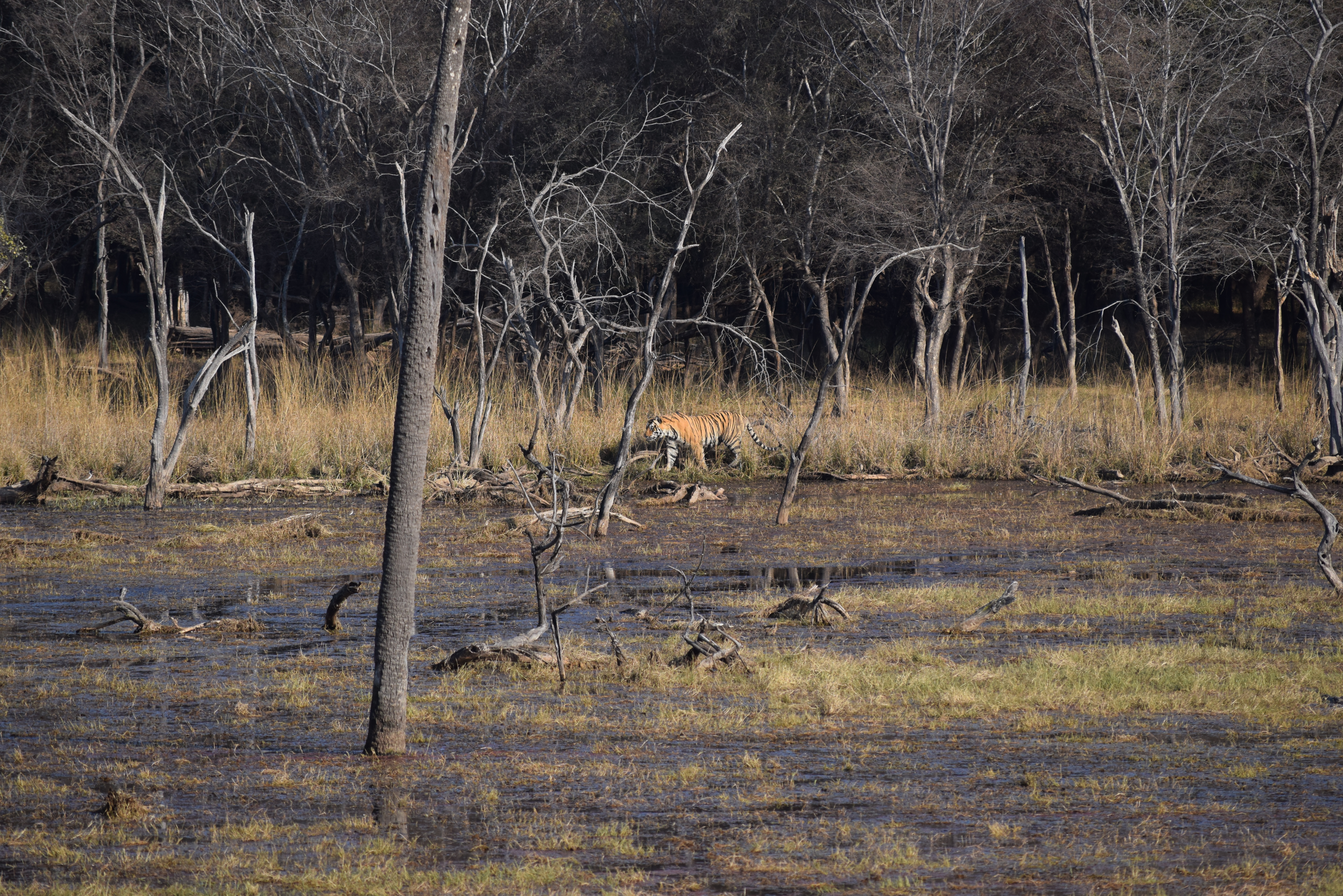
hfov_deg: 6.9
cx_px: 672
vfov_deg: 4.6
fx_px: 11191
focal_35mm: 300
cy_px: 448
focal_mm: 200
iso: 400
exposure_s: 1/1600
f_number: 5.6
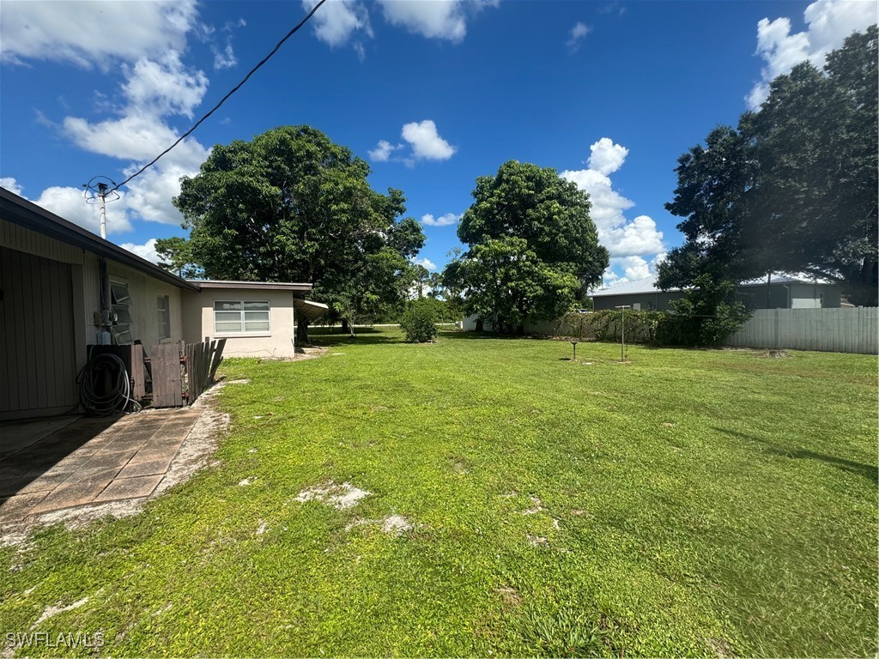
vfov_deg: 85.7
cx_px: 440
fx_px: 356
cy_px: 330
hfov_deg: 102.1
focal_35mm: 14
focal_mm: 2.22
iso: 50
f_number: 2.2
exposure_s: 1/1789
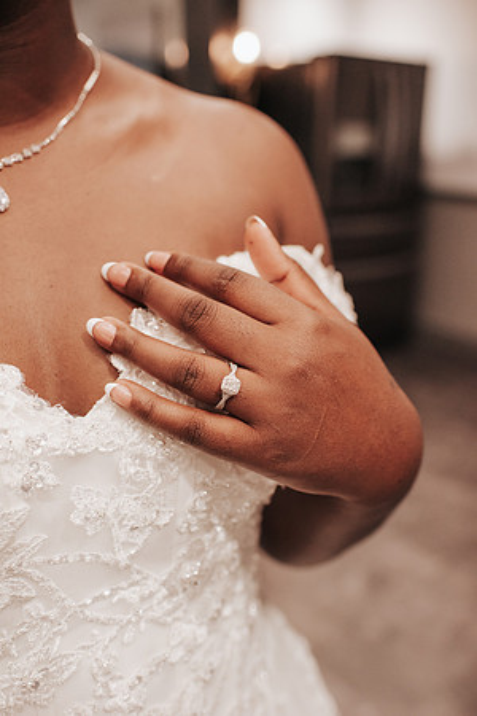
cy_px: 358
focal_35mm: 35
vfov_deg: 54.4
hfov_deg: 37.9
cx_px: 238
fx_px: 696
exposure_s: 1/640
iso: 1000
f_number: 3.2
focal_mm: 35
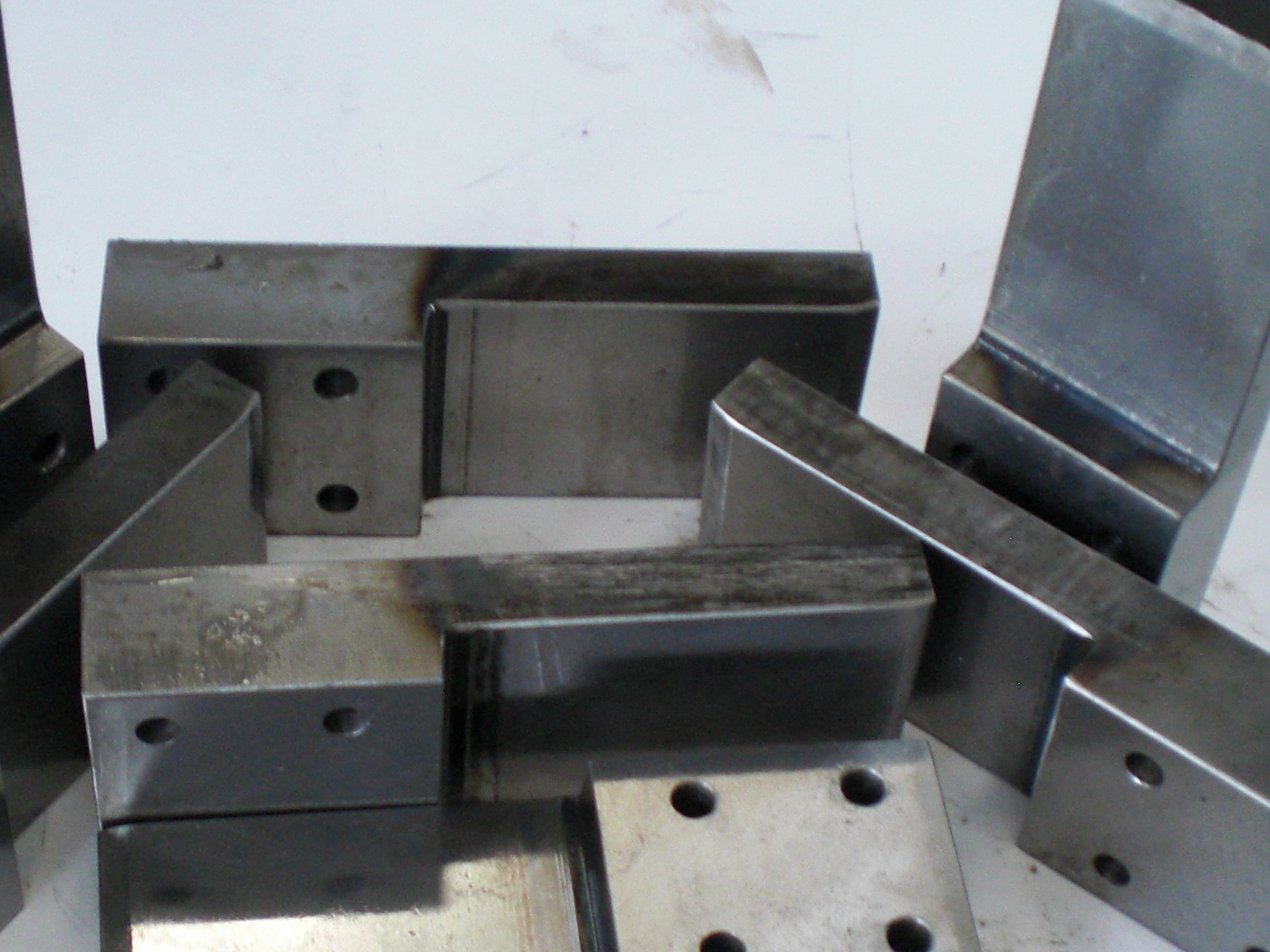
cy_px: 741
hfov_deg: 27.0
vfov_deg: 20.2
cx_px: 513
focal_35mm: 72
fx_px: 2641
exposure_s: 1/25
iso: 200
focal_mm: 6.3
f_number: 3.1
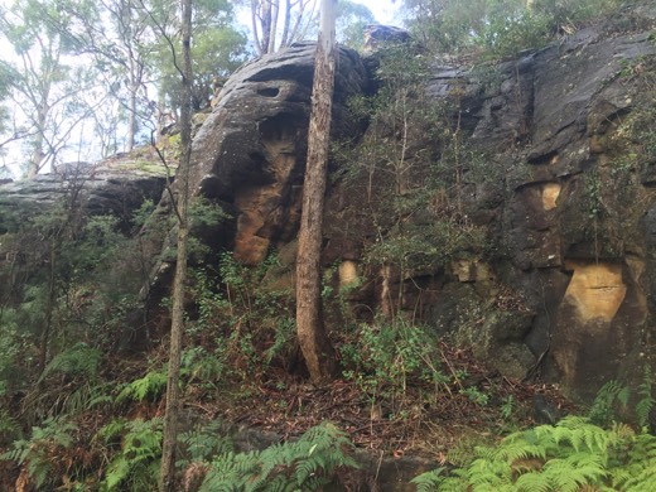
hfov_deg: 61.7
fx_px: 550
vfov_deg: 48.2
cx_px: 328
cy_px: 246
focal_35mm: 29
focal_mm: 4.15
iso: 32
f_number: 2.2
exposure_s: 1/60
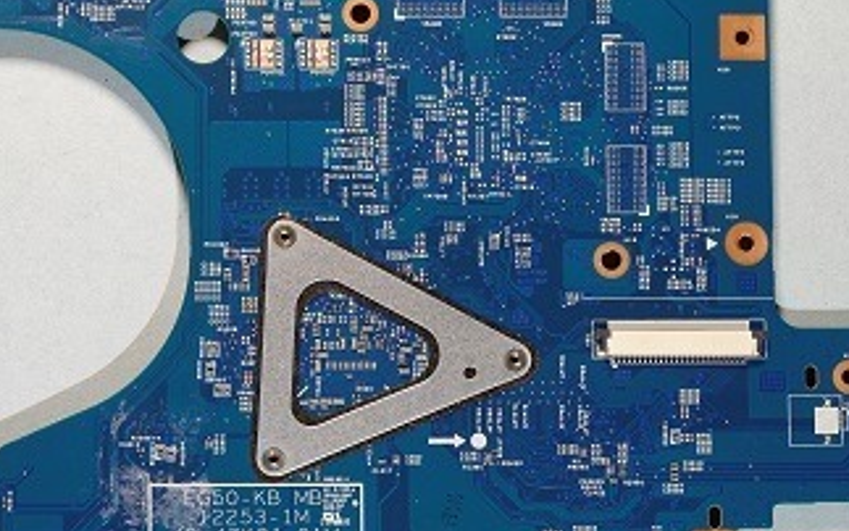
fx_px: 1805
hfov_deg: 26.1
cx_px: 208
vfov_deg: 16.7
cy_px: 347
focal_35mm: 78
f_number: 8
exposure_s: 1/5
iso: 100
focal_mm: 22
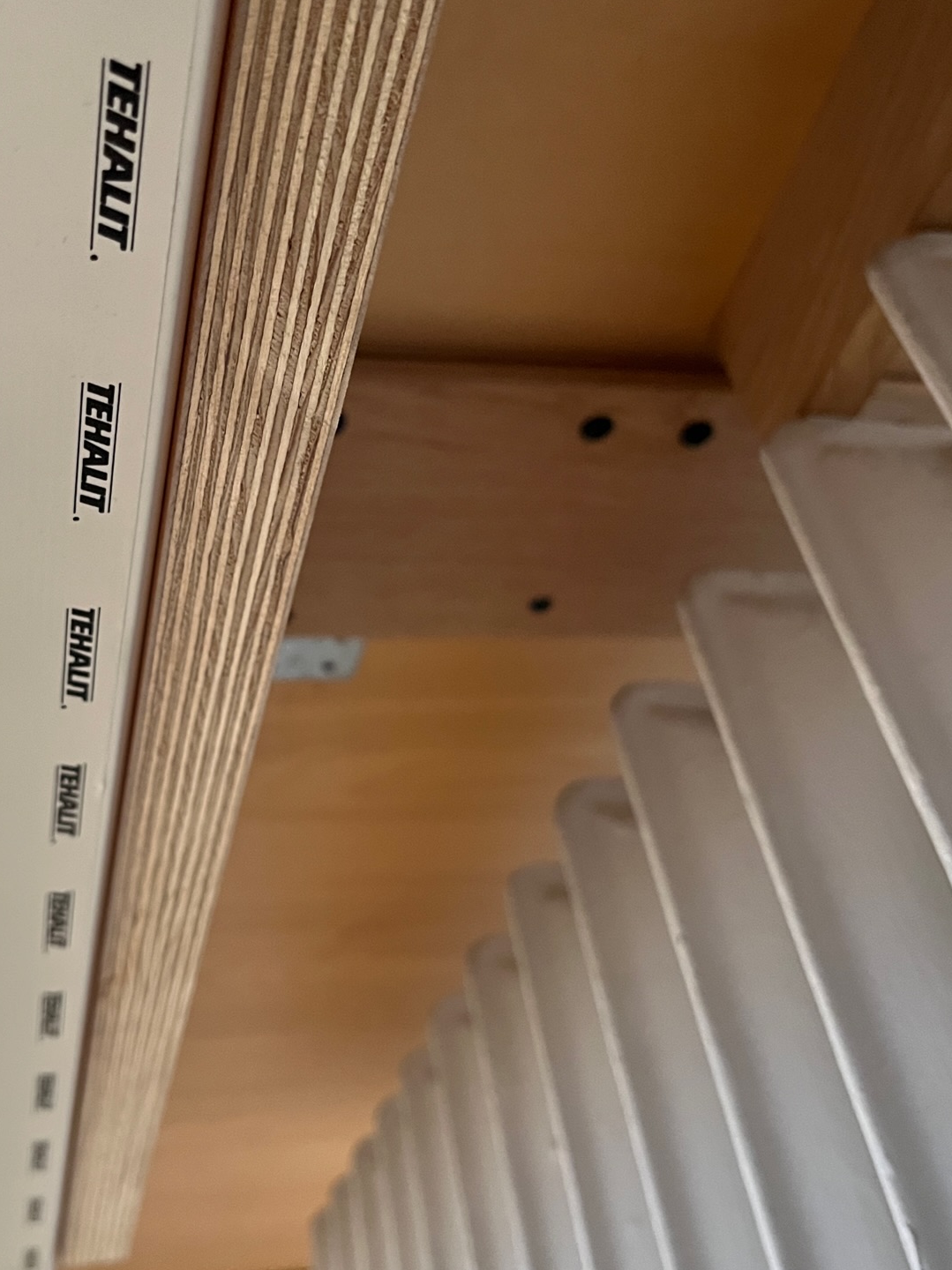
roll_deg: +9.9
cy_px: 544
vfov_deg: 50.0
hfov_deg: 38.4
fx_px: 1358
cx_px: 356
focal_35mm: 37
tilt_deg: +40.1
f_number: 1.6
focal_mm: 5.1
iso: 500
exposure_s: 1/53
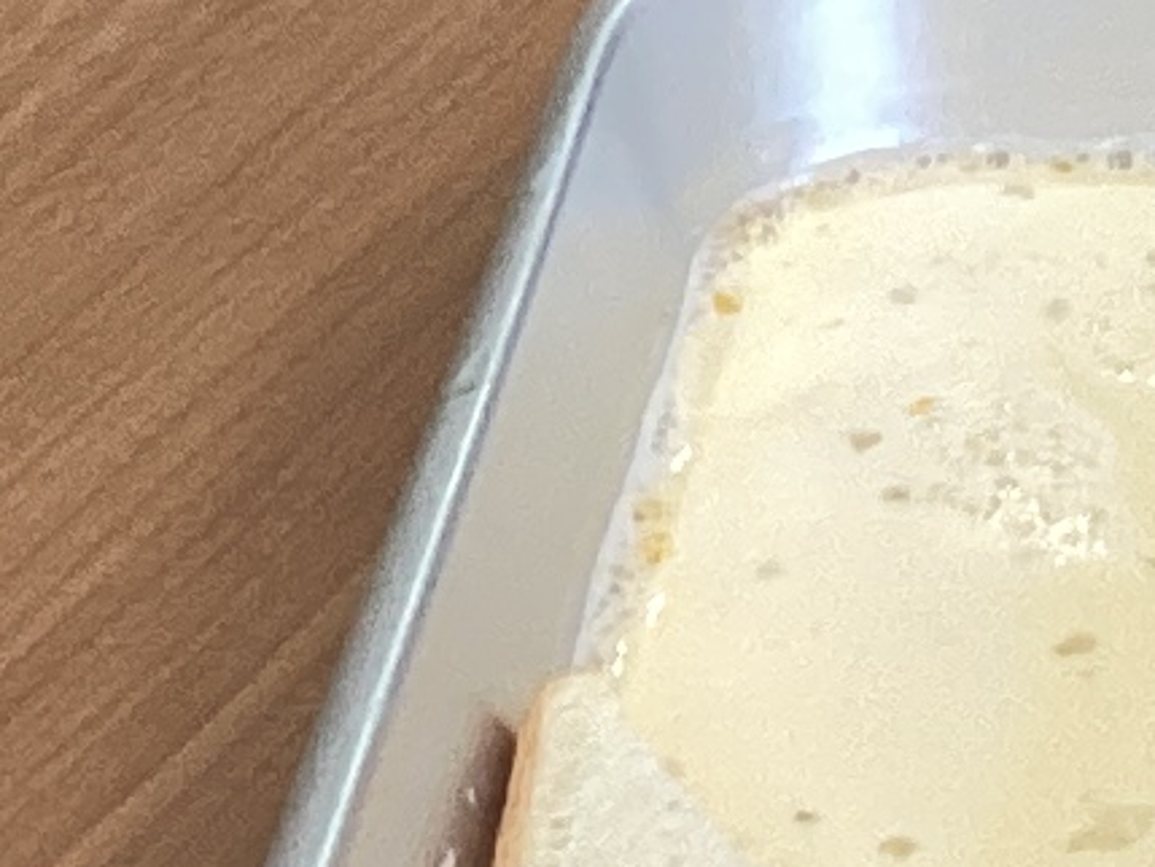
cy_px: -977
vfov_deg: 6.1
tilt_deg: -23.0
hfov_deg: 8.1
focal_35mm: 236
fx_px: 7877
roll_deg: +0.4
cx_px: 1933
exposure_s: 1/60
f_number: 2.4
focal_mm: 3.3
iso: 200
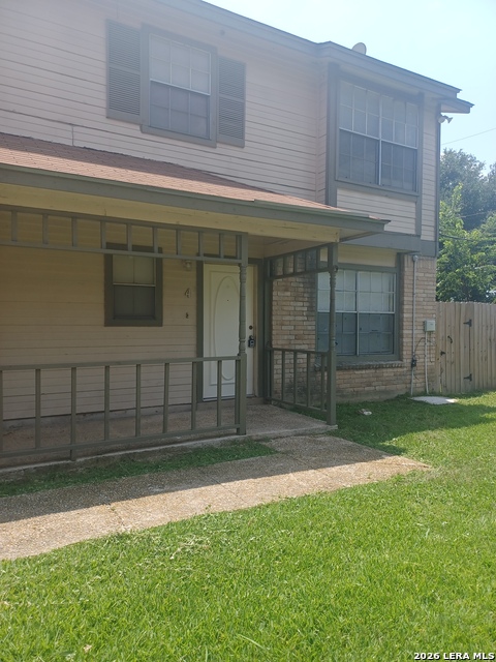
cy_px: 331
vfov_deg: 69.4
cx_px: 248
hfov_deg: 54.9
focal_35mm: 25
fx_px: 478
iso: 32
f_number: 1.8
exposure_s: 1/275
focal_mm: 4.6
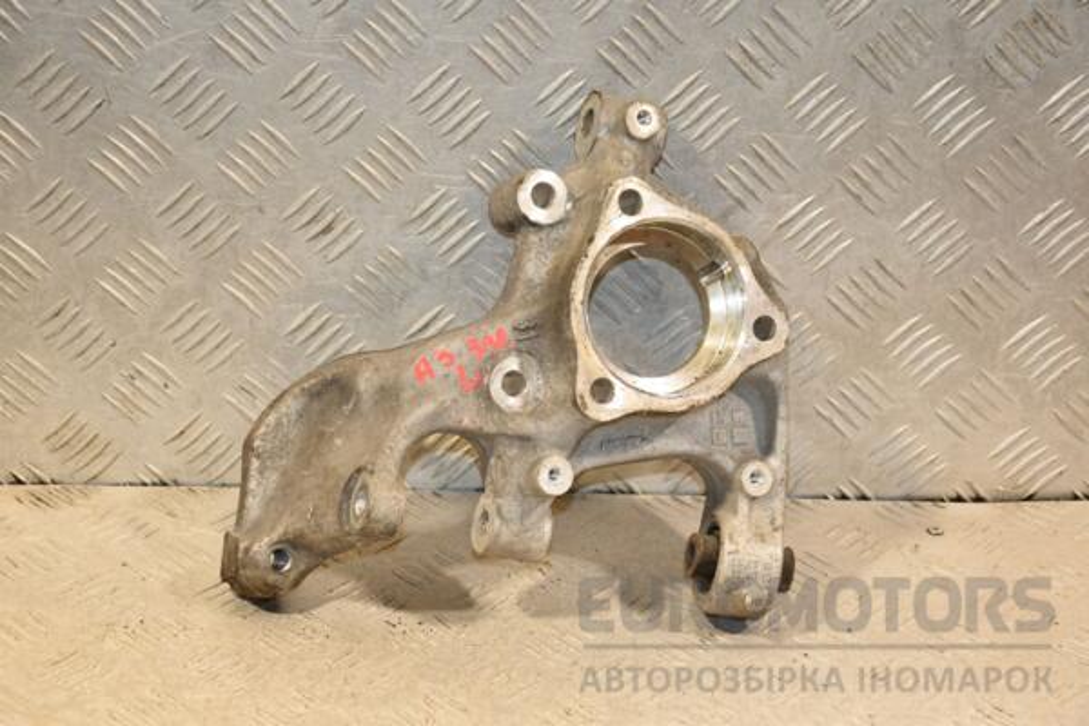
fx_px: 2269
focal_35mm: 75
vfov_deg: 18.2
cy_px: 363
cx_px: 544
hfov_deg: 27.0
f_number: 5.6
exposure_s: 1/200
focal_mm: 50
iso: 800
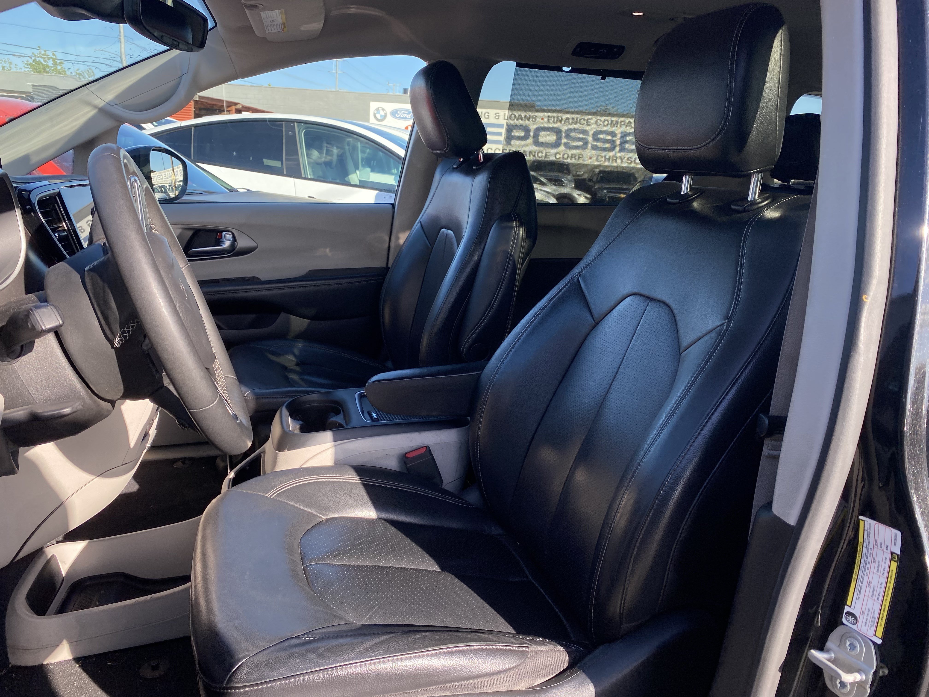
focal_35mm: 26
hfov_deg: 67.3
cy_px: 348
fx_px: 698
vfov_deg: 53.1
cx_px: 464
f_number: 1.8
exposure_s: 1/711
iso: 32
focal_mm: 4.25
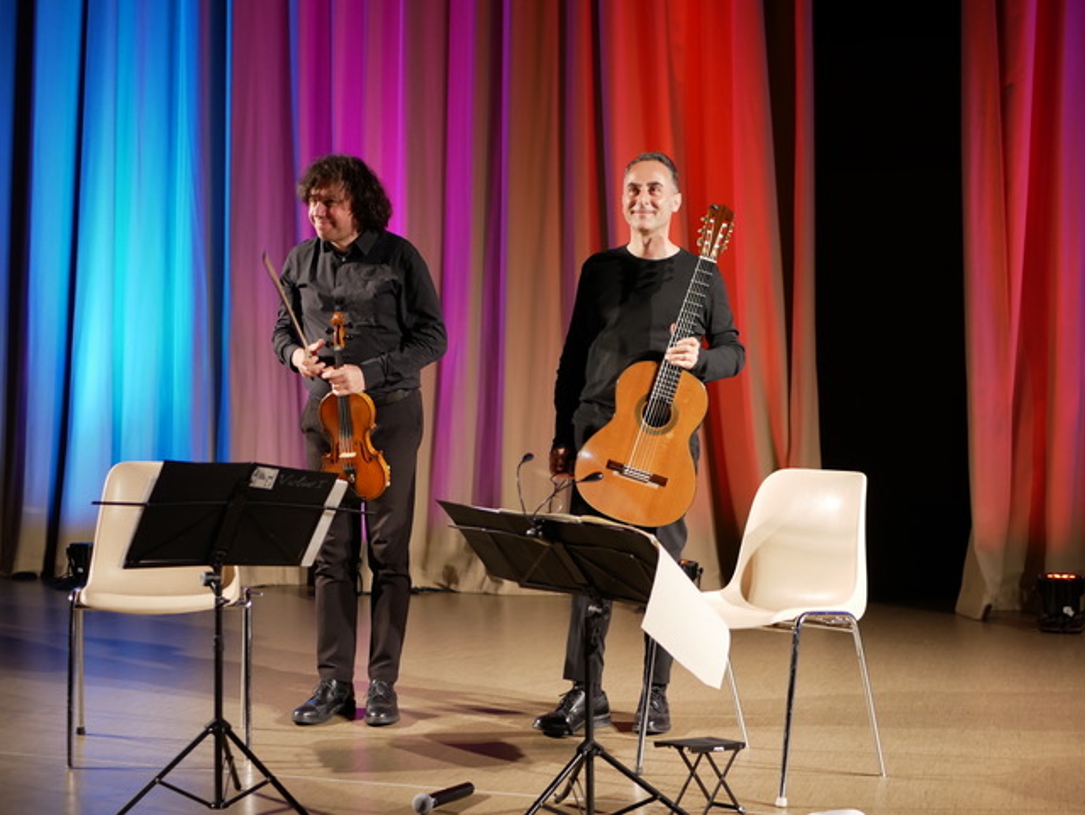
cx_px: 542
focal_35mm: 50
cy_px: 408
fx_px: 1568
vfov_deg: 29.1
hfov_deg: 38.2
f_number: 1.7
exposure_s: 1/60
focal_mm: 25
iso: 500
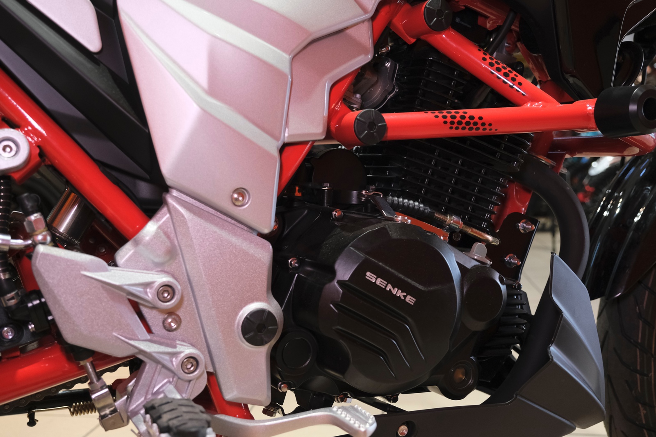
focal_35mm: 37
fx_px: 674
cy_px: 218
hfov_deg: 51.9
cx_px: 328
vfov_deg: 35.9
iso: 1600
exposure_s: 1/100
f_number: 4
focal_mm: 24.7
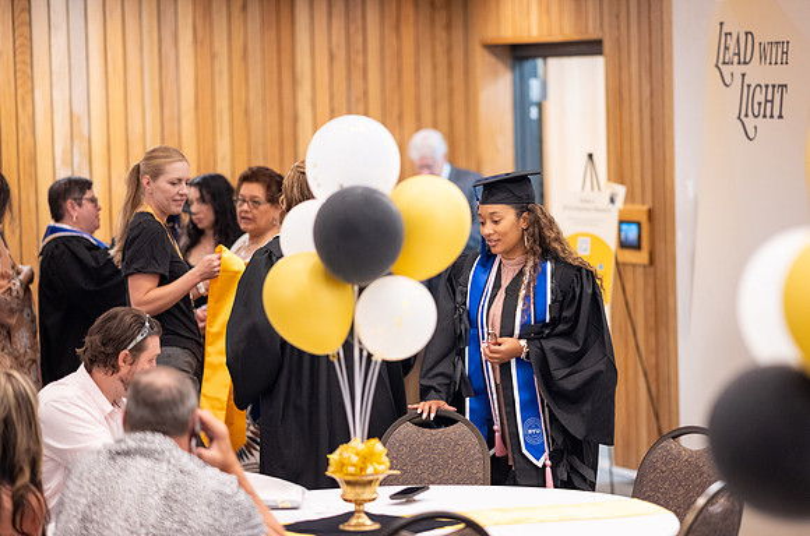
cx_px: 471
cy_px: 265
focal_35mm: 122
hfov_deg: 16.8
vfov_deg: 11.1
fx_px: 2747
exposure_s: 1/125
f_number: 1.4
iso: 1000
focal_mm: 105
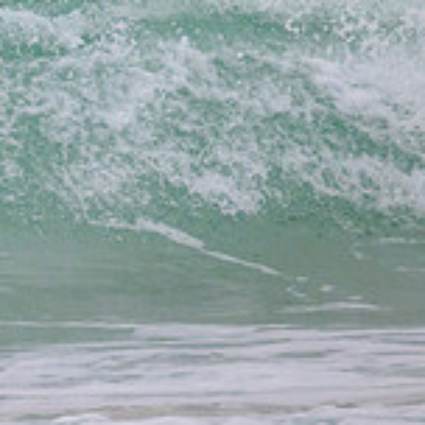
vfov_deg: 0.7
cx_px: -330
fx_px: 35935
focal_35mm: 2587
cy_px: 46
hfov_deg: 0.7
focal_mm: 800
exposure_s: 1/2000
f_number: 11
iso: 2200
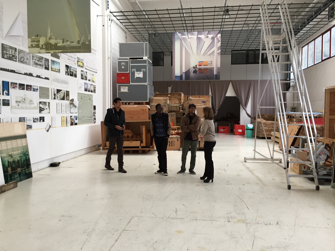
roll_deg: -0.4
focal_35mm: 29
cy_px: 126
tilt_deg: -1.2
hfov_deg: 61.7
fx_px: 281
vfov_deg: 48.2
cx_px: 168
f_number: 2.2
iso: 64
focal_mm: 4.15
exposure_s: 1/33
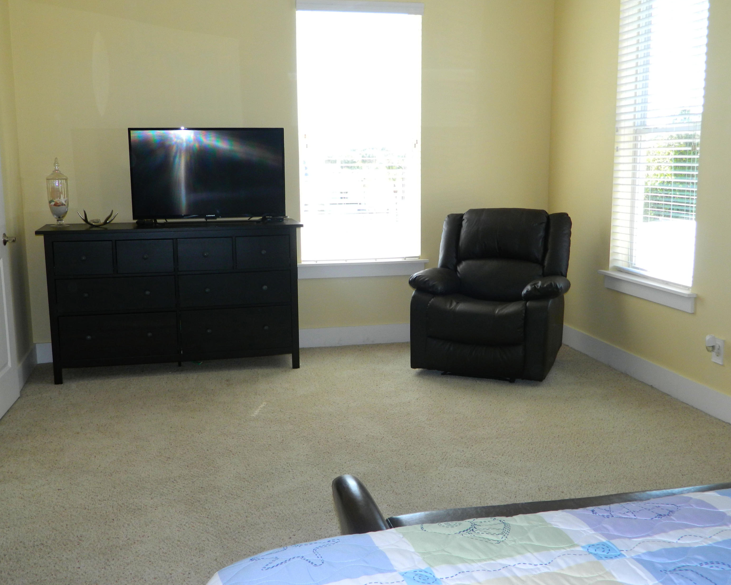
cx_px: 366
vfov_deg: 40.1
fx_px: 800
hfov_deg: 49.1
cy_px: 293
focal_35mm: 37
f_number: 3.3
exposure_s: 1/100
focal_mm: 6.2
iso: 110
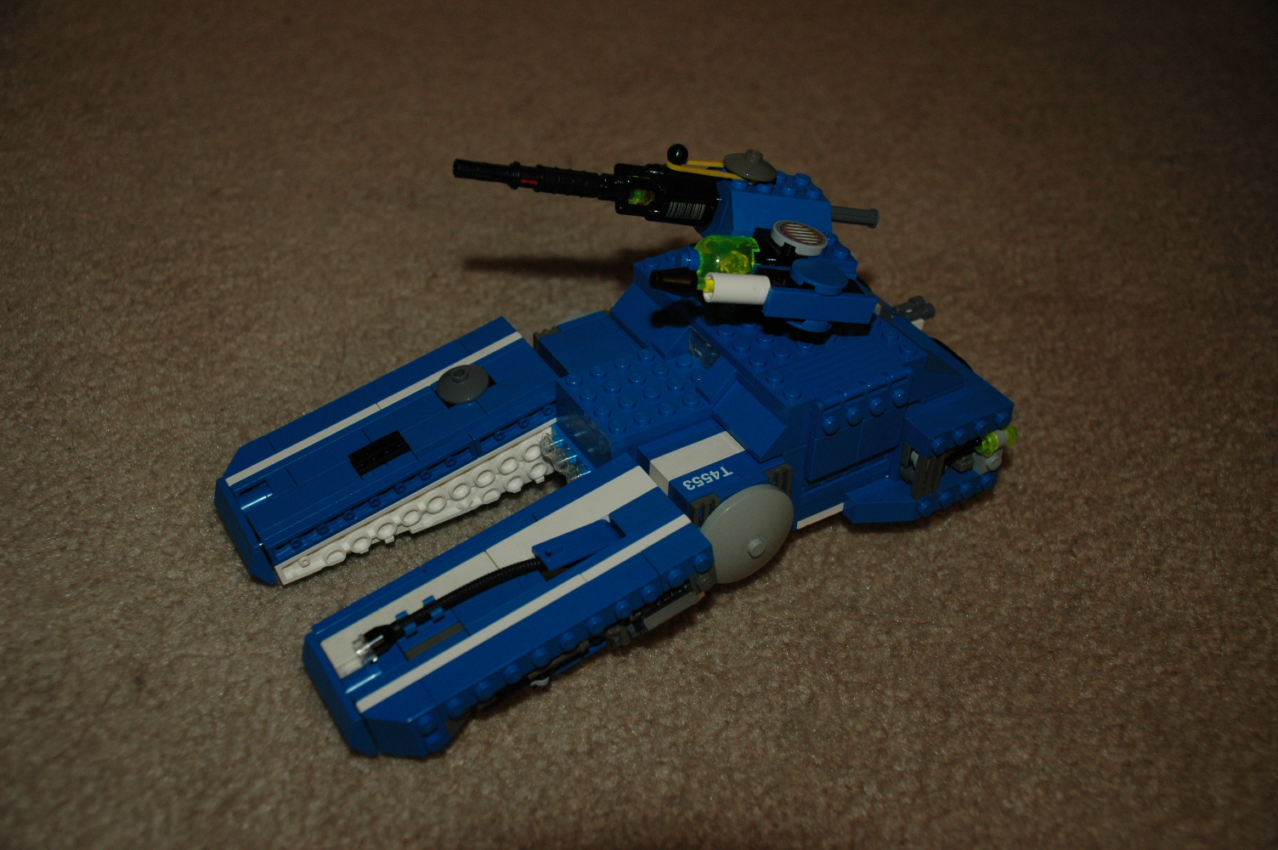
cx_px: 639
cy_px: 425
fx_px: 1490
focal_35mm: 42
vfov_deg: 31.8
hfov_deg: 46.4
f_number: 4
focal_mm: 28
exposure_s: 1/60
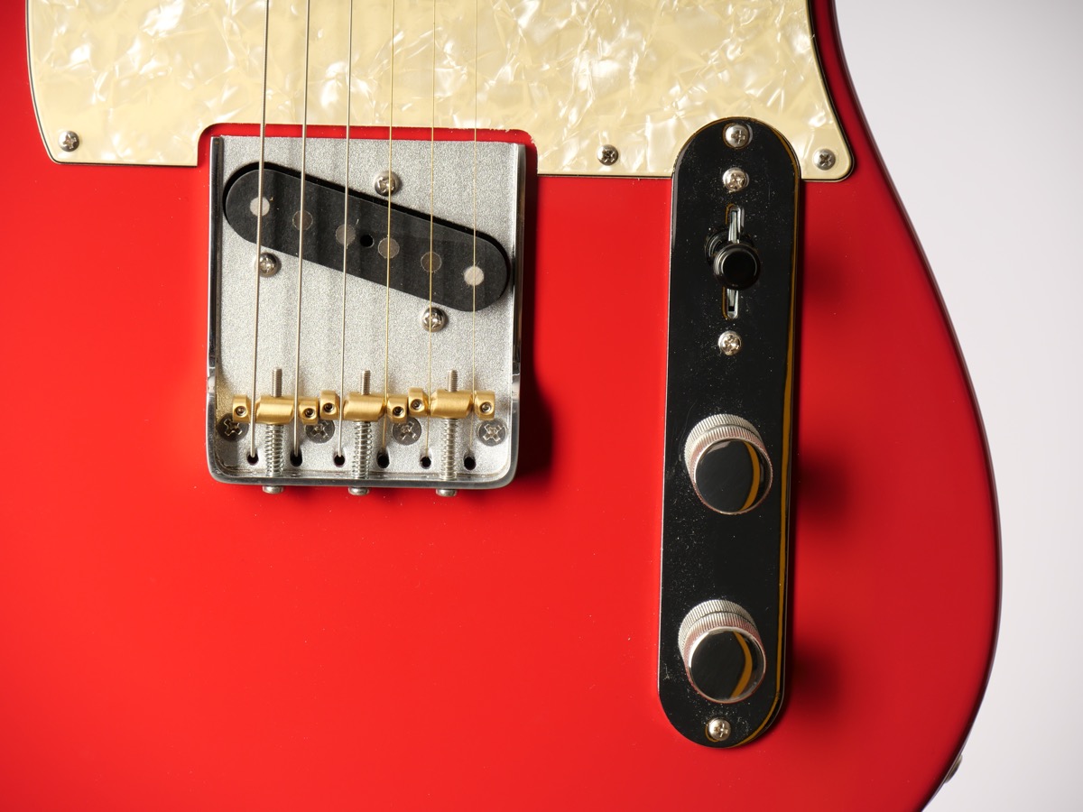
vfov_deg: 6.8
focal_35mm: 218
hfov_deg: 9.1
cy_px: 406
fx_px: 6820
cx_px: 542
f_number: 7.1
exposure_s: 1/200
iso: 200
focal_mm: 109
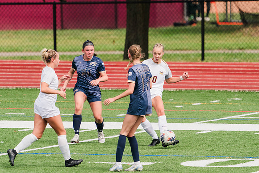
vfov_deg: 1.8
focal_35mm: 767
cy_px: 66
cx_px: 129
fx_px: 5520
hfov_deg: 2.7
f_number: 6.3
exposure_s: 1/1600
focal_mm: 600
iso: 640
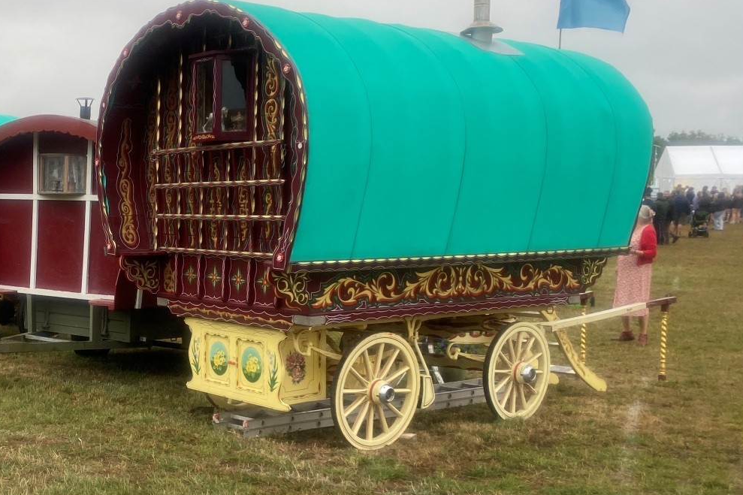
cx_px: 369
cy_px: 237
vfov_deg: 46.4
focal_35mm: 28
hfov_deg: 65.5
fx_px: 578
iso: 32
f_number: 1.8
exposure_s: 1/352
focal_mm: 4.25
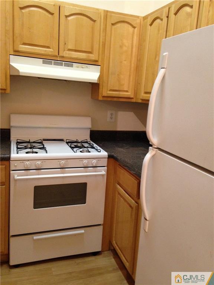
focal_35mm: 33
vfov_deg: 55.4
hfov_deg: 42.9
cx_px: 107
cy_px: 142
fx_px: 272
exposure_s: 1/20
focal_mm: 4.12
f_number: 2.4
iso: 250
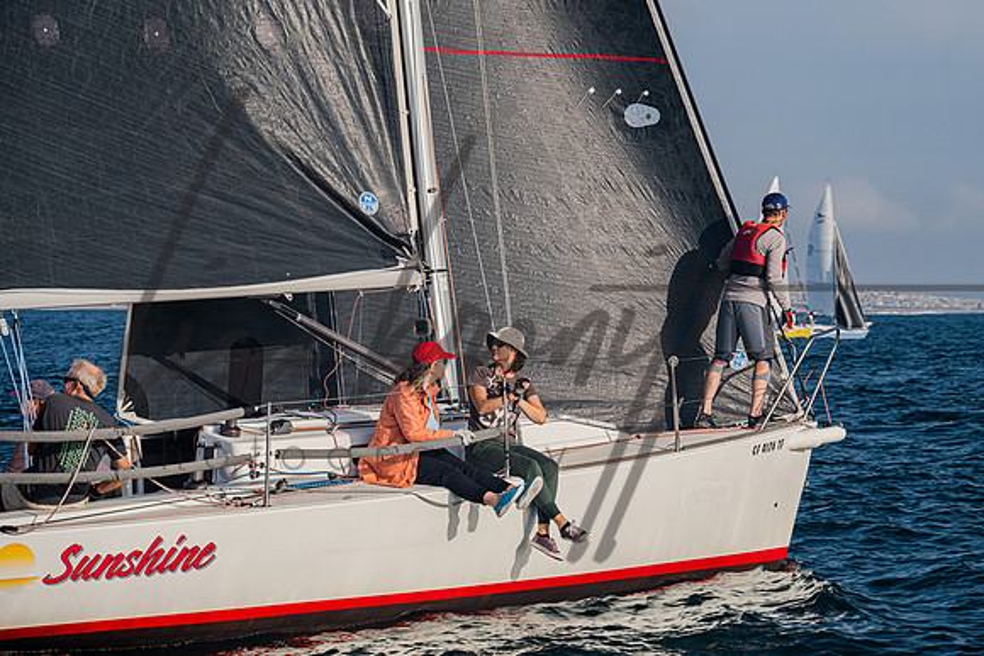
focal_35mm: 146
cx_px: 621
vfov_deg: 9.4
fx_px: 4003
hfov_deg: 14.0
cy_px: 242
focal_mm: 115
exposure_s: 1/1250
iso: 400
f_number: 6.3
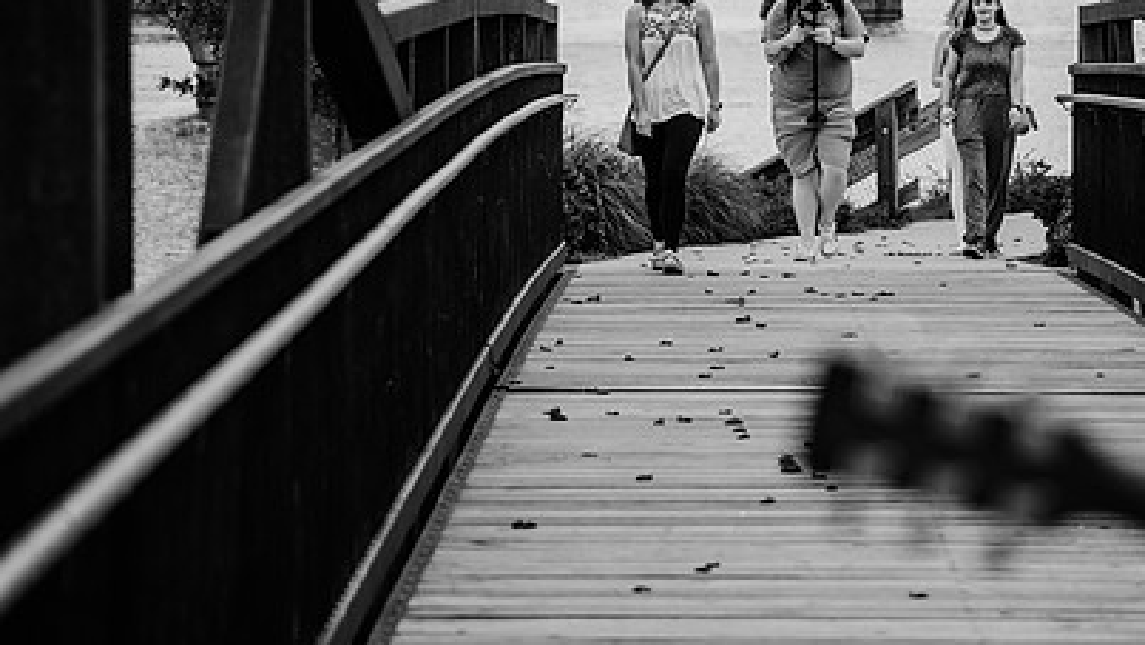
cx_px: 710
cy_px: 107
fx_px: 5497
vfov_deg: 6.7
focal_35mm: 181
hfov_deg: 11.9
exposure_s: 1/640
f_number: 4
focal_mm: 120
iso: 400
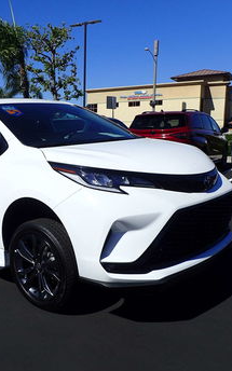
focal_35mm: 36
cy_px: 188
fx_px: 364
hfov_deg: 33.2
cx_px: 17
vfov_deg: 54.0
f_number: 8
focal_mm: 4.5
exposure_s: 1/400
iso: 100
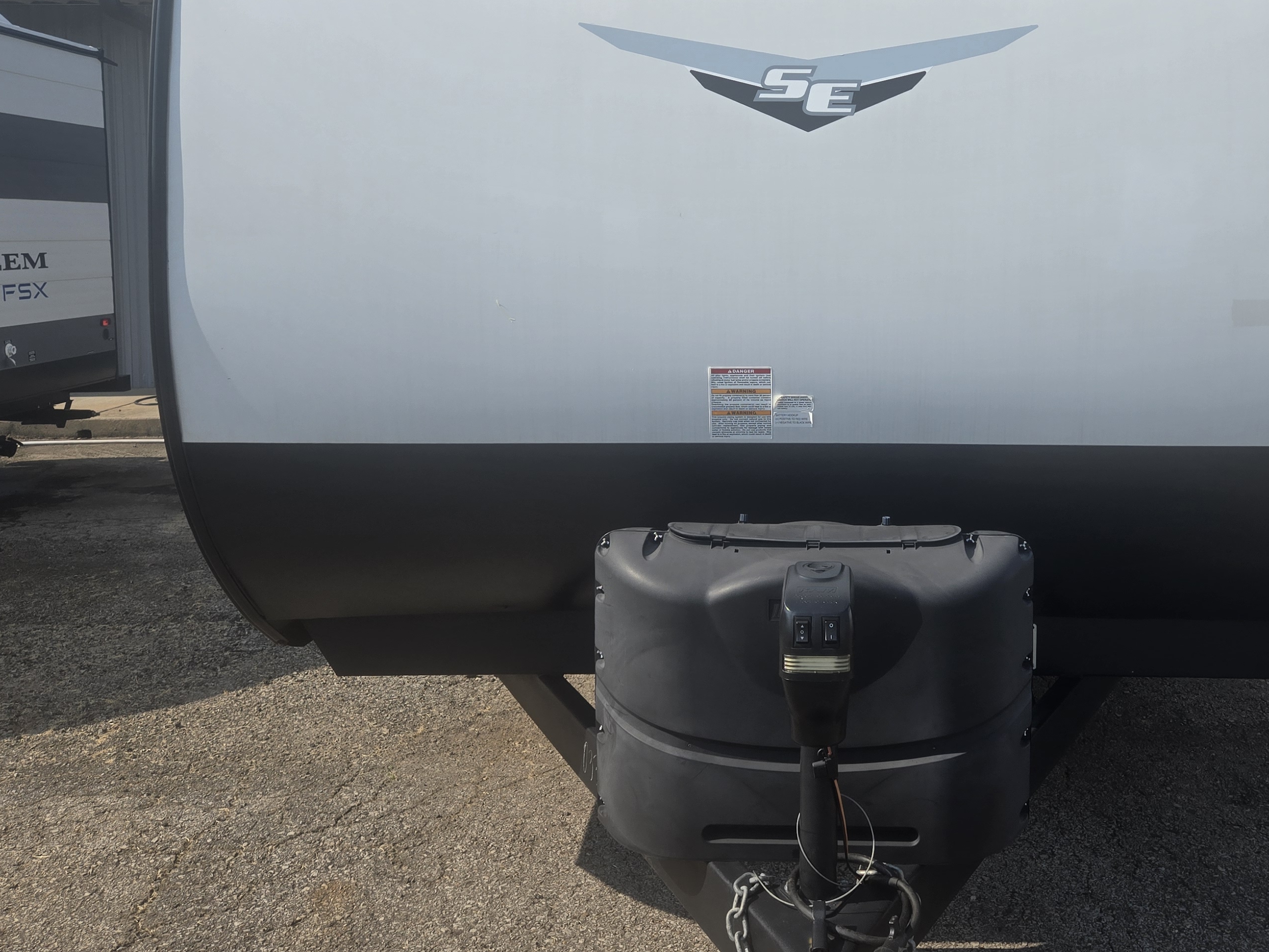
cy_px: 302
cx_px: 807
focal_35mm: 36
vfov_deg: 39.1
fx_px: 1320
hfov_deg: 50.7
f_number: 1.8
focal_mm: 5.4
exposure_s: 1/2252
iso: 25
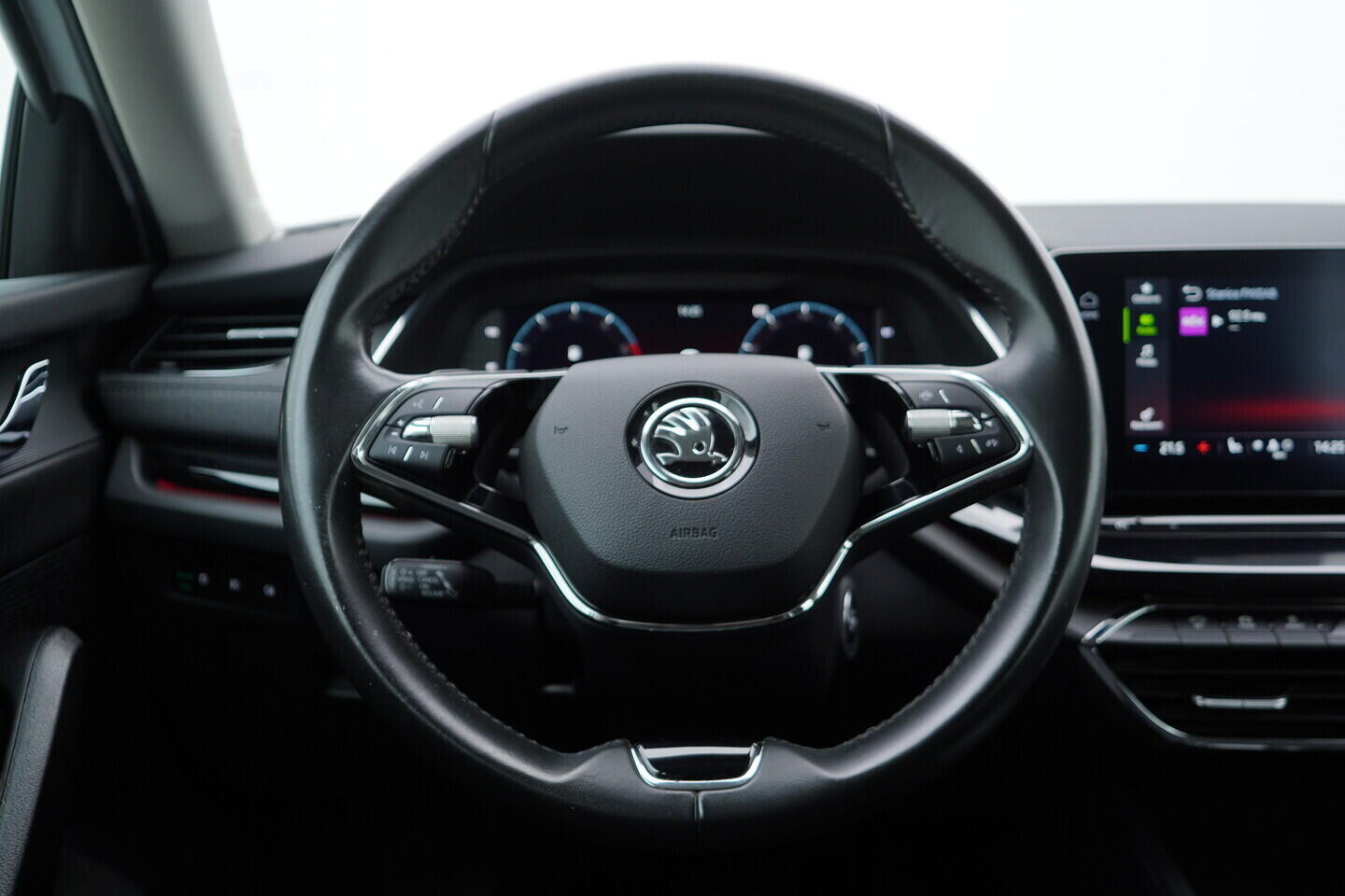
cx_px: 672
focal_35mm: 36
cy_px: 448
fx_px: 1345
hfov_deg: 53.1
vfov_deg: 36.9
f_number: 2.8
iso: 125
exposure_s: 1/40
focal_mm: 24
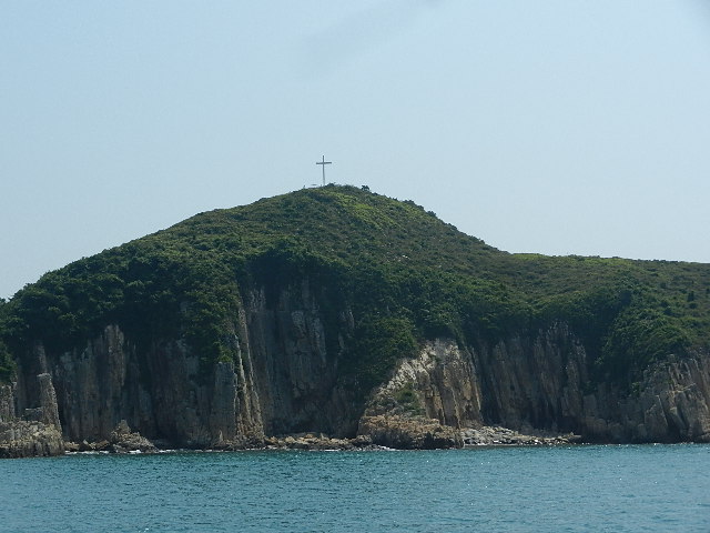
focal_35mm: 68
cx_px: 355
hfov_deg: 28.6
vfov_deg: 21.6
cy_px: 266
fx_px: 1395
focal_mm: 12.3
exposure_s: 1/1600
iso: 160
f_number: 4.6
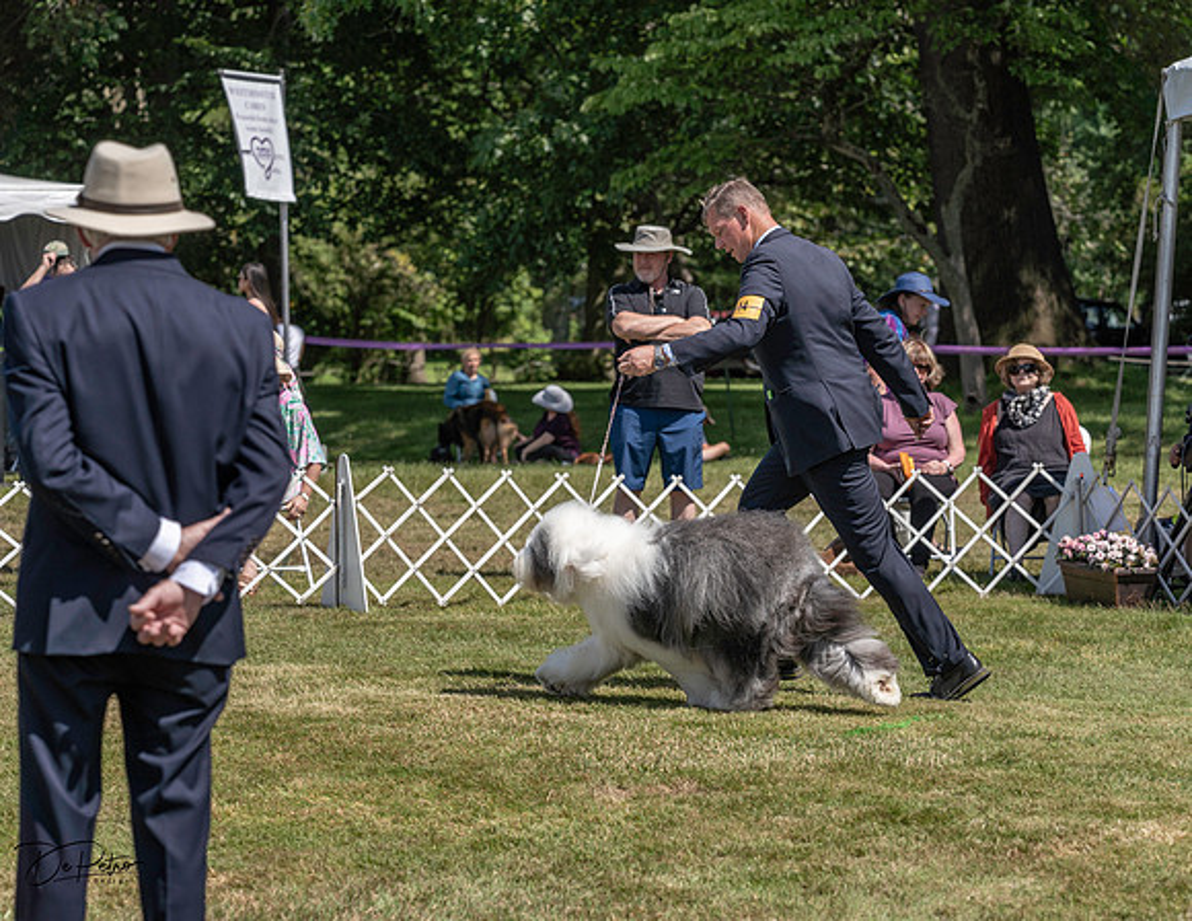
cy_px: 460
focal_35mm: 120
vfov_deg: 12.6
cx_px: 596
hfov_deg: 16.2
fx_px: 4182
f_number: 5.6
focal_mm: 109
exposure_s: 1/1000
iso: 100
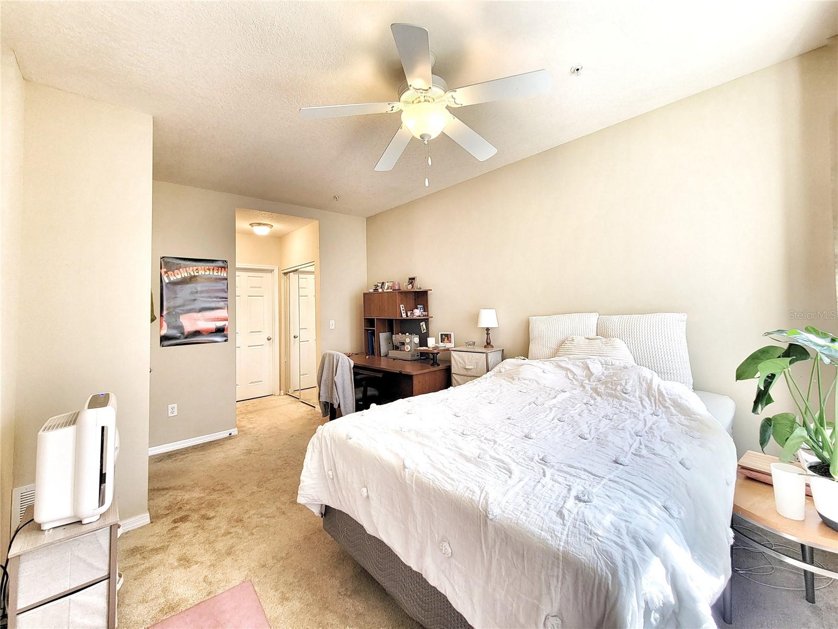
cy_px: 314
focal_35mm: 13
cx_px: 419
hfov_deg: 106.2
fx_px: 315
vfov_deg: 89.9
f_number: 2.2
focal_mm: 2.2
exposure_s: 1/60
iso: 80
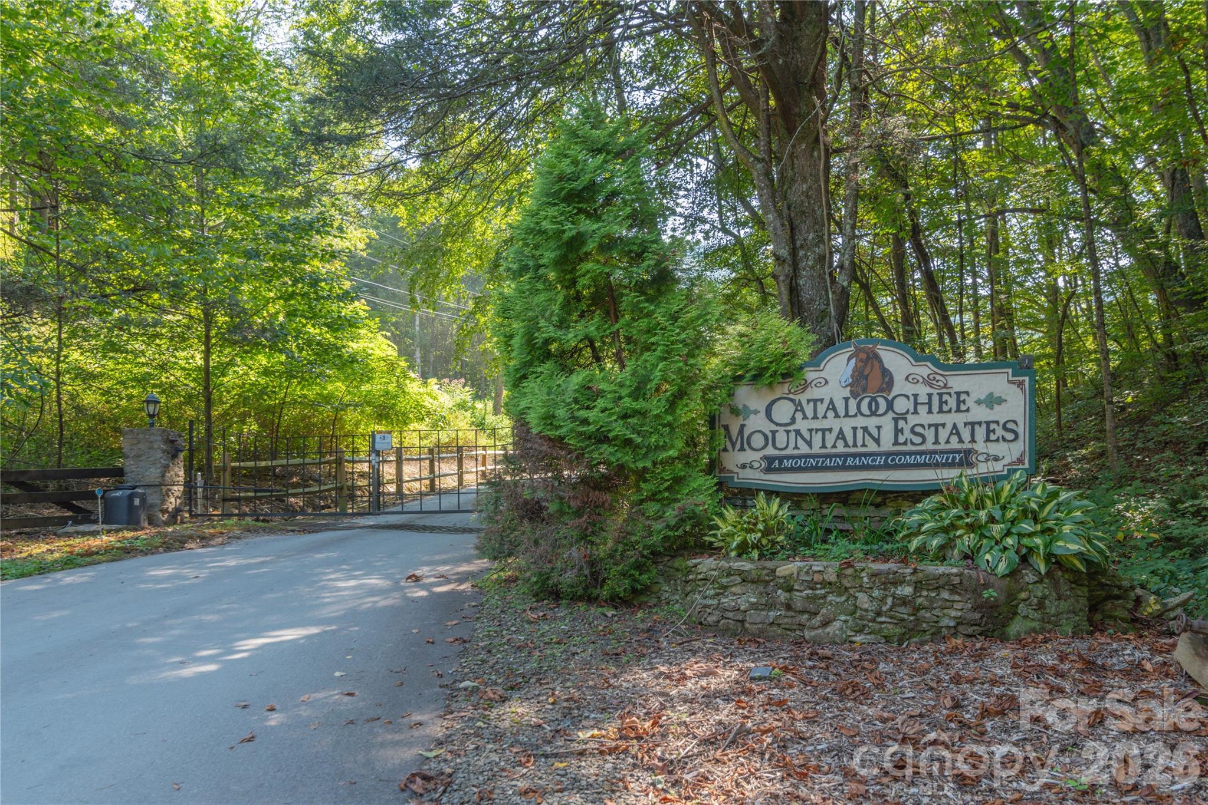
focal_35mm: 30
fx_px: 1007
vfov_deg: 43.6
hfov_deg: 61.9
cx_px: 604
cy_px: 402
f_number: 7.1
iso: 160
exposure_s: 1/50
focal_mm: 30
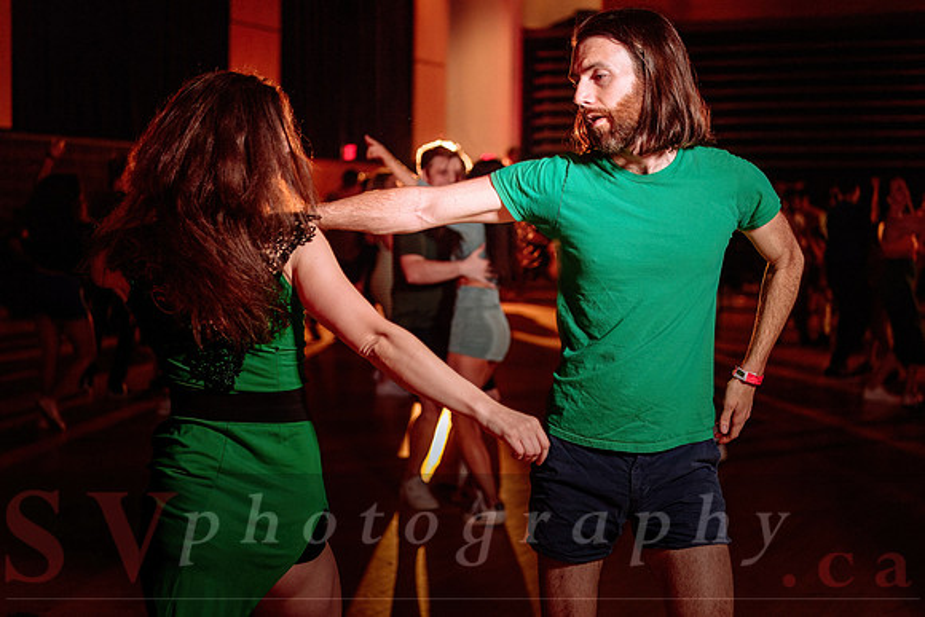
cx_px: 462
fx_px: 1497
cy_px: 290
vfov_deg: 23.3
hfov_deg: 34.3
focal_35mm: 58
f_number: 2.8
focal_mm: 55
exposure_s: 1/60
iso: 1000
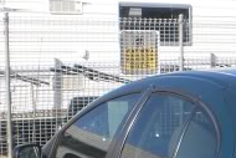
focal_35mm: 133
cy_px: 241
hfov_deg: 14.6
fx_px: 873
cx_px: 320
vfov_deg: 10.0
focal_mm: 6.3
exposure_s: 1/320
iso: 50
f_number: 4.4
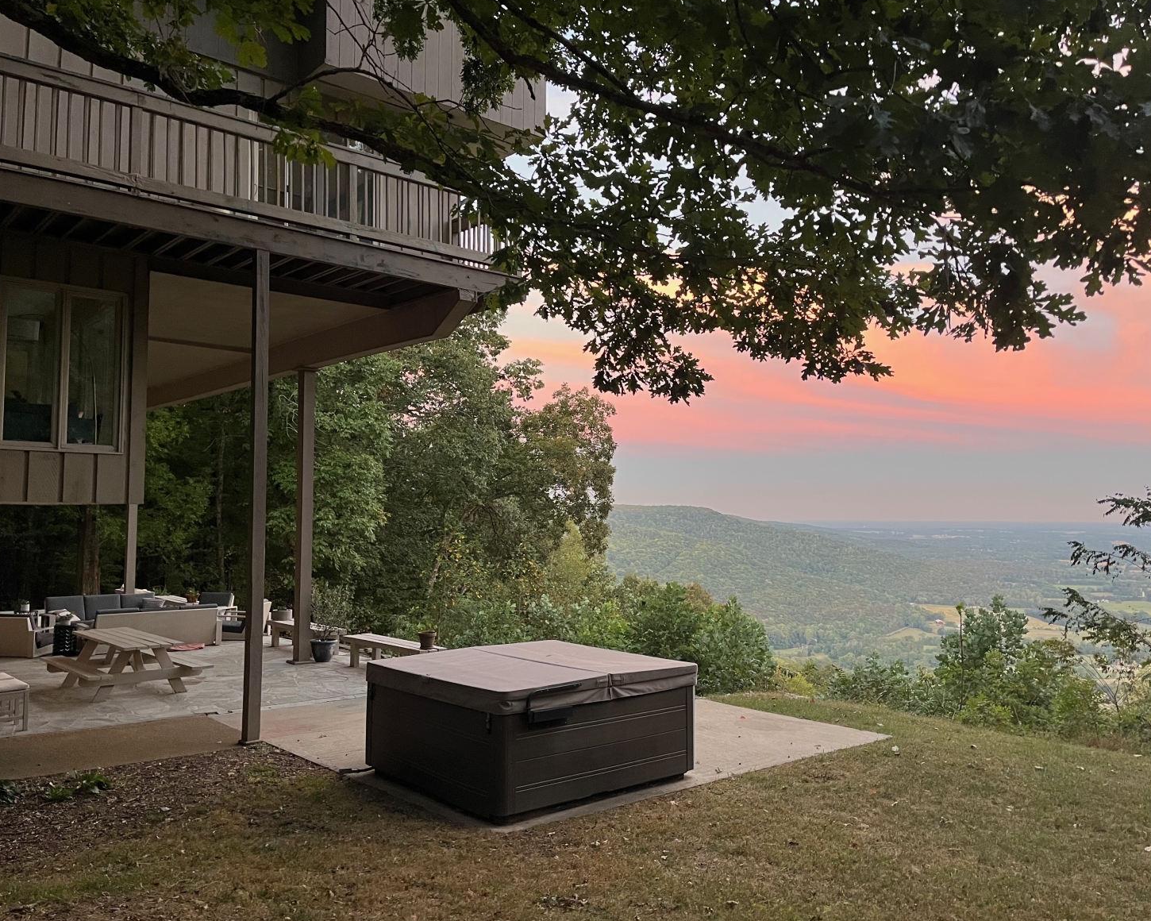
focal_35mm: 28
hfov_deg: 62.1
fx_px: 954
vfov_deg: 51.5
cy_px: 452
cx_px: 616
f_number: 1.6
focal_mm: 5.1
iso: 200
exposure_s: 1/60
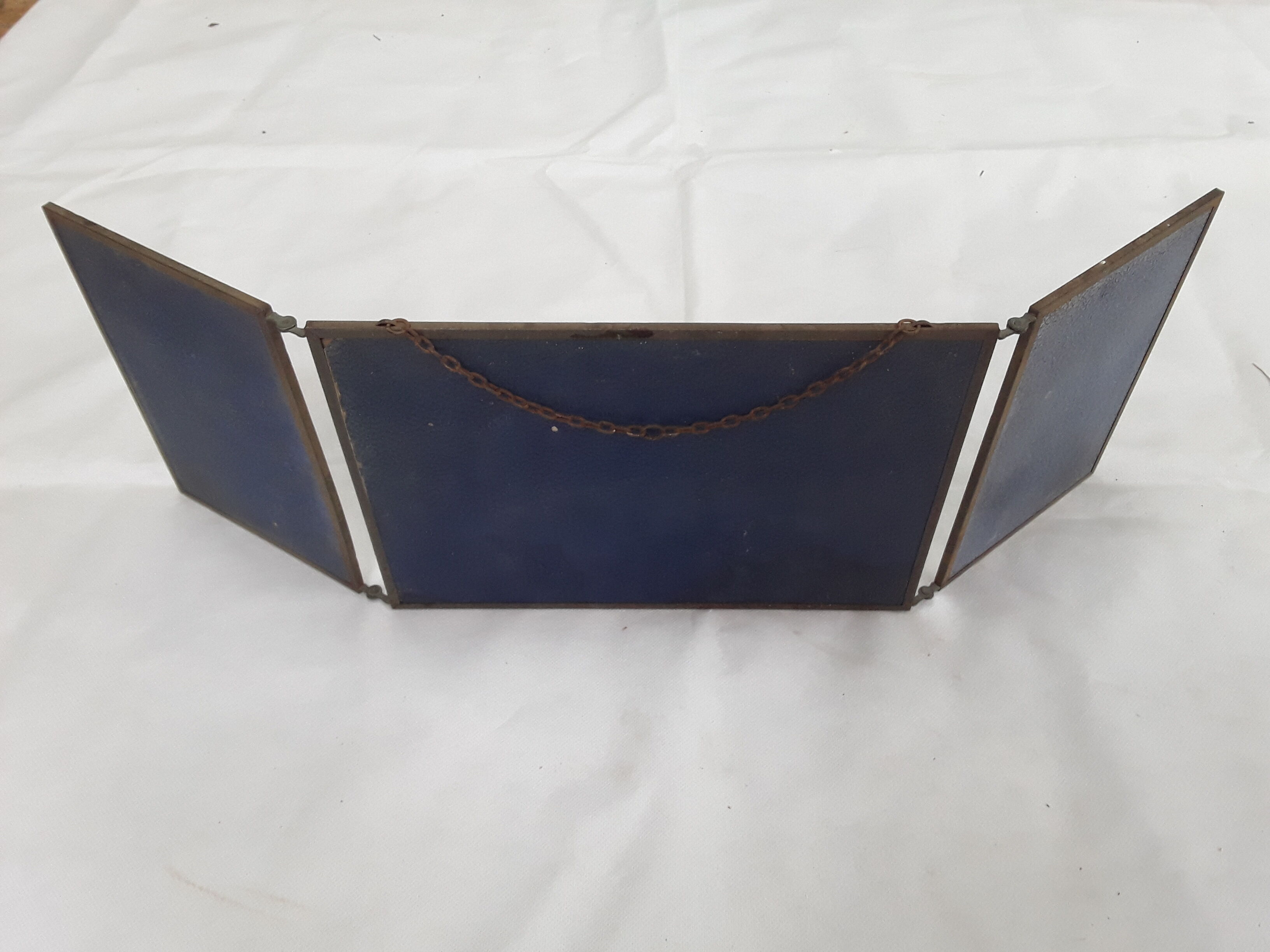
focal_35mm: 27
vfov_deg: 51.4
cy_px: 476
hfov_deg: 65.3
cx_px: 635
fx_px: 991
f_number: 1.9
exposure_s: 1/33
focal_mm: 2.91
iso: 64
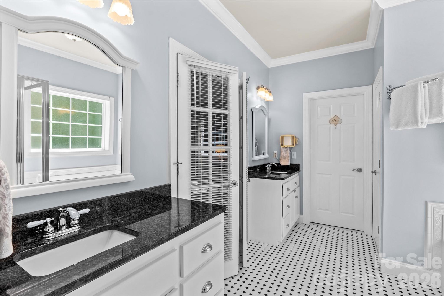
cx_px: 222
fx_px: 197
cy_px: 148
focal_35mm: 16
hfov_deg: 96.7
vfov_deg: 73.7
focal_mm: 16
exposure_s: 1/13
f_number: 8
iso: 100
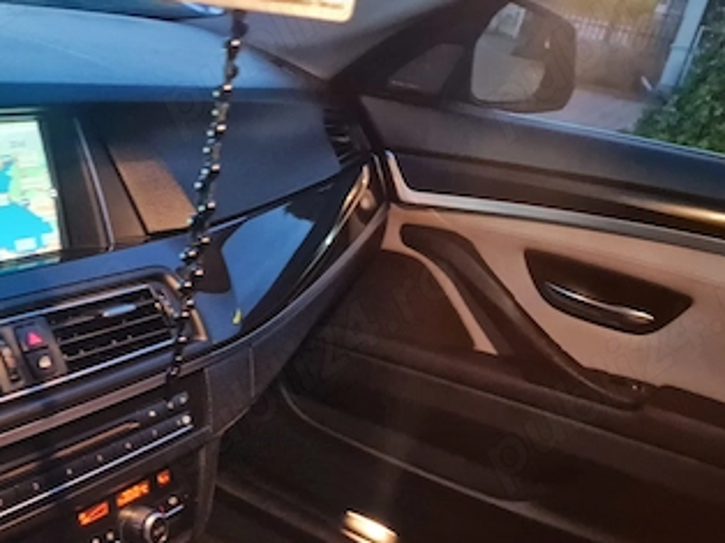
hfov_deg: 41.2
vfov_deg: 32.3
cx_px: 145
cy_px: 393
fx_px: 921
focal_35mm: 44
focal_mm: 6.4
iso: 1000
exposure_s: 1/24
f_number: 1.8
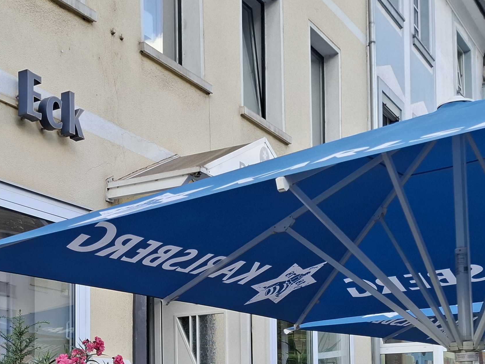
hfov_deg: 33.2
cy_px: 368
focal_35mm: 56
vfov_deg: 24.8
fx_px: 785
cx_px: 87
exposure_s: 1/456
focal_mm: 5.54
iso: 50
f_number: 1.8
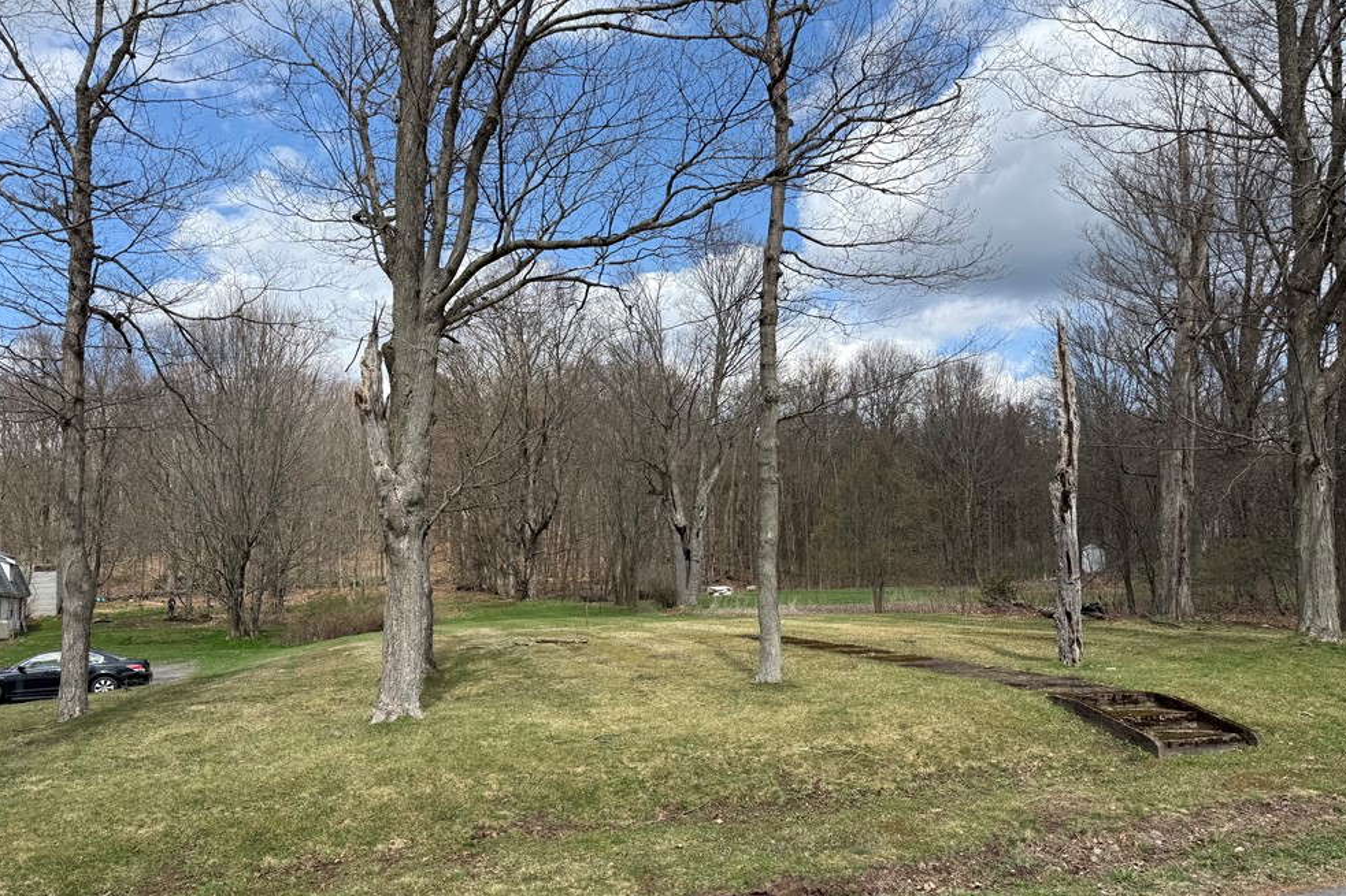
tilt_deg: +6.4
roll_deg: -0.3
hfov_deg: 69.4
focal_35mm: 26
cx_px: 675
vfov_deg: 49.4
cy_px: 514
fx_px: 972
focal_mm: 6.76
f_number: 1.78
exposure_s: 1/3279
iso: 80
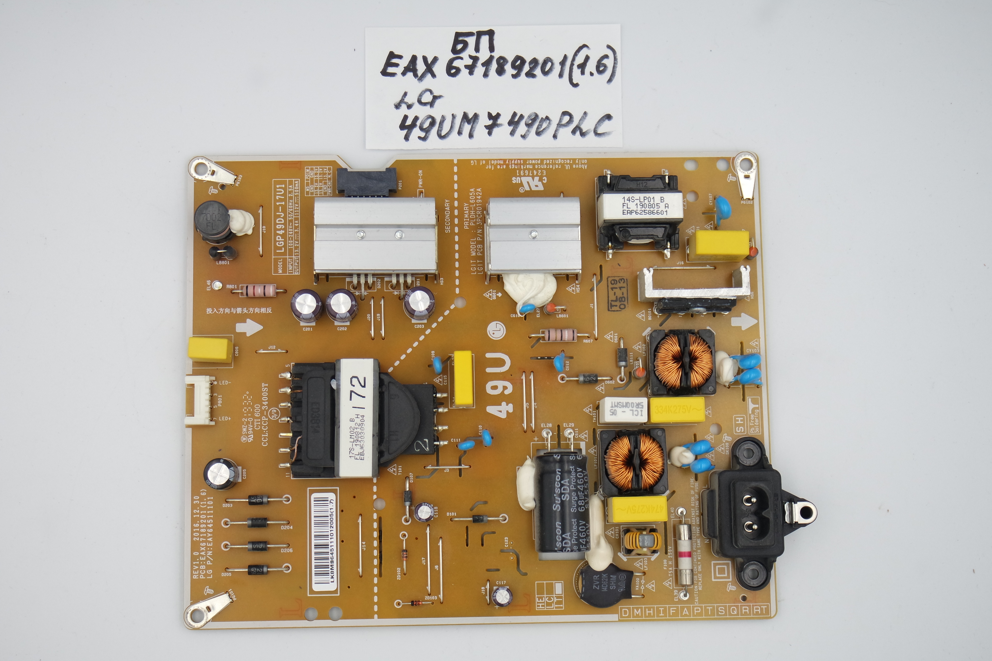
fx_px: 1488
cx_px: 496
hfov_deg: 36.9
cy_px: 330
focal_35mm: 54
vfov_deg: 25.1
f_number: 5
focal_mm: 20
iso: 200
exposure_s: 1/125
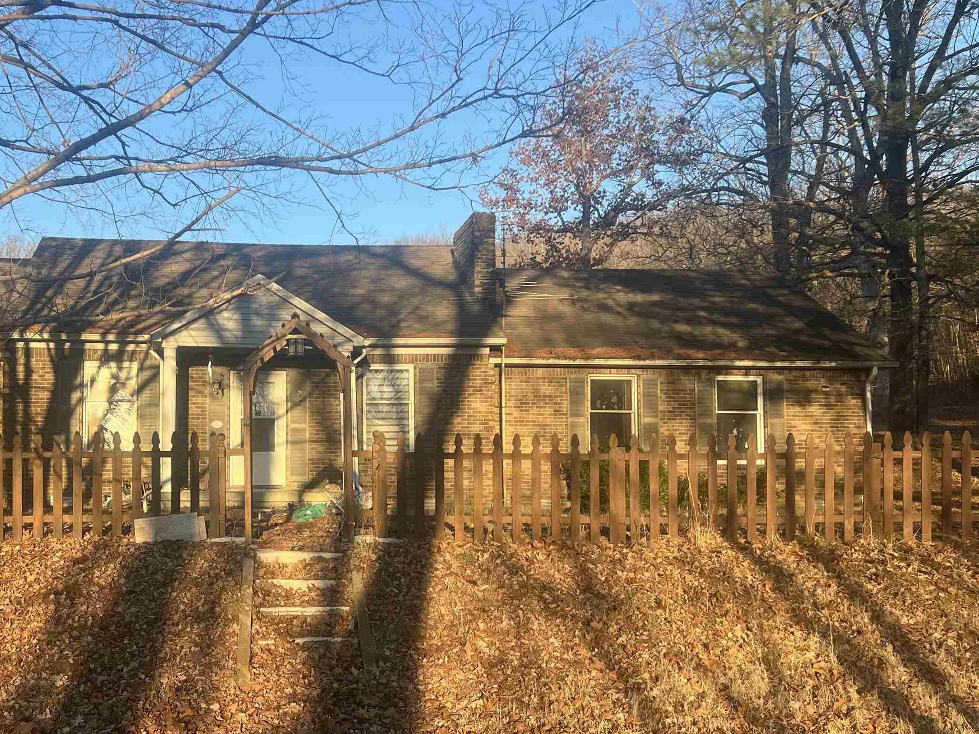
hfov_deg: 47.0
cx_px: 312
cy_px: 407
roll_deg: +0.7
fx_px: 1103
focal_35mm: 39
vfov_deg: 36.8
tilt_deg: +4.0
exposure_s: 1/1000
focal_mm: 5.7
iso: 50
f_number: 1.5
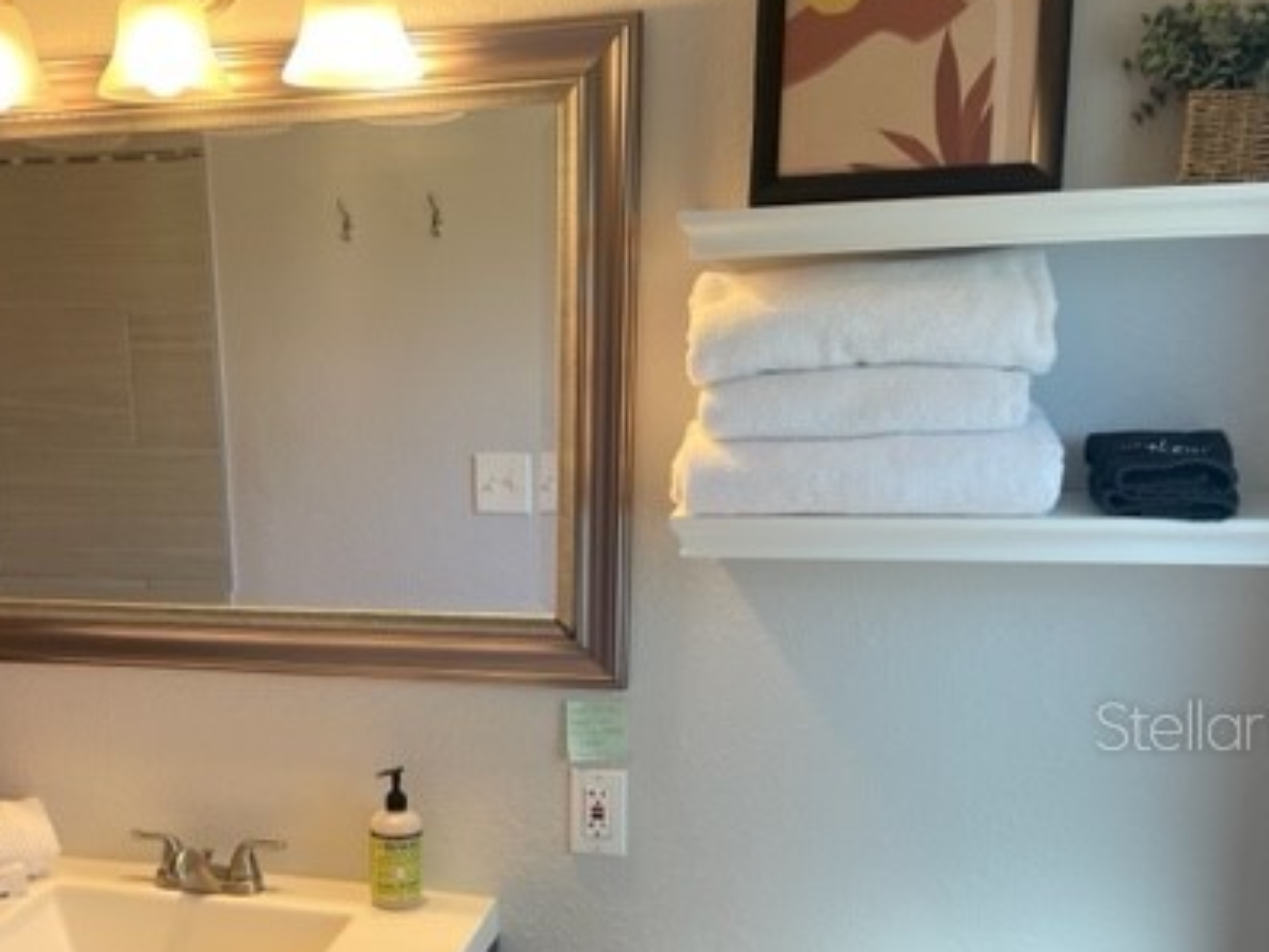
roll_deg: +2.3
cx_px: 372
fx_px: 1540
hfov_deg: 43.8
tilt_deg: -14.4
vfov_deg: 33.6
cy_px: 724
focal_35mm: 42
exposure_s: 1/60
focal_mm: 4.2
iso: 64
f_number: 1.6
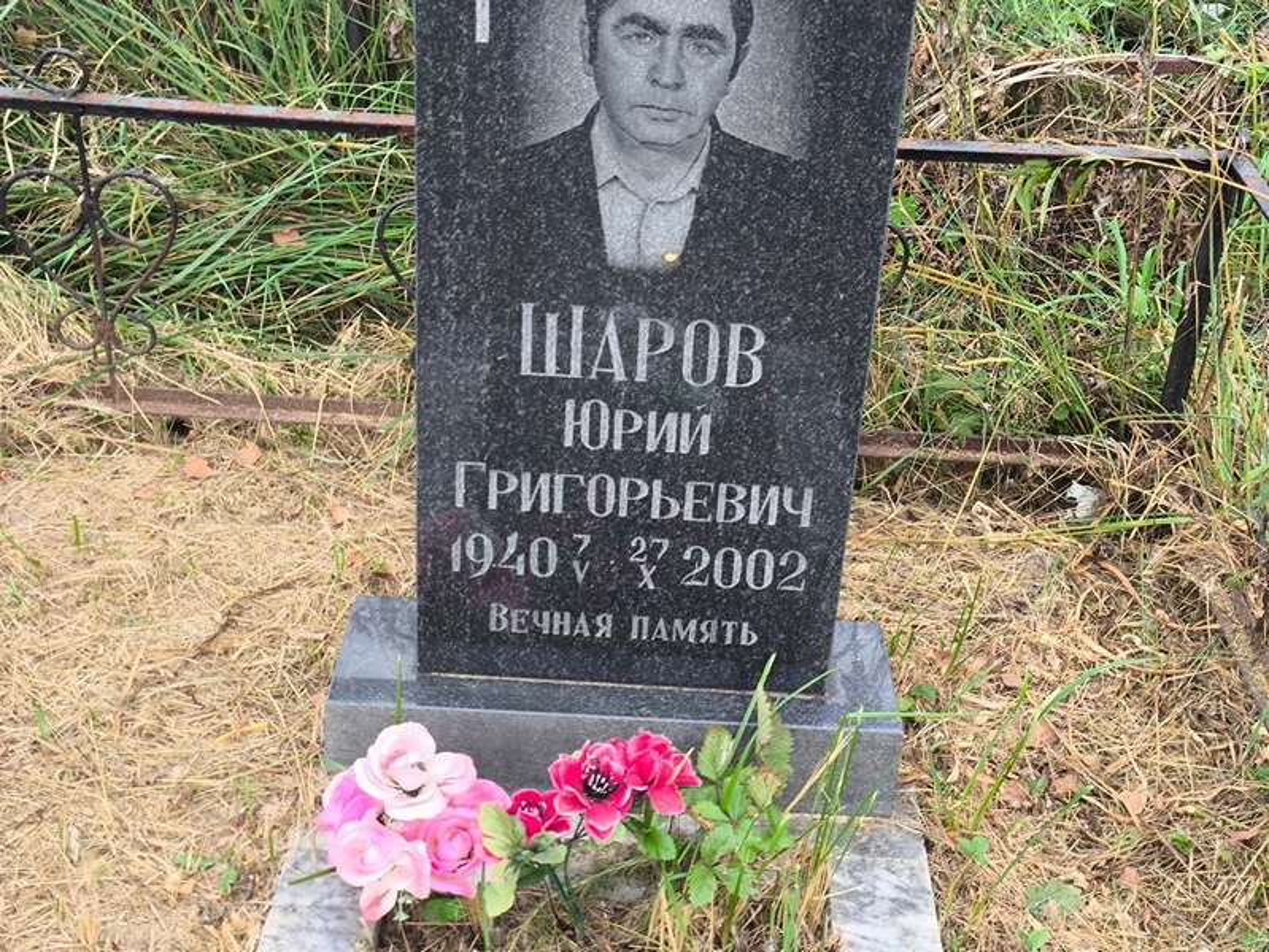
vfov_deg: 29.1
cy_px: 476
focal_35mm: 50
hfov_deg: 38.2
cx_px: 634
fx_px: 1834
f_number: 1.7
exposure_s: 1/120
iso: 80
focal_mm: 4.71
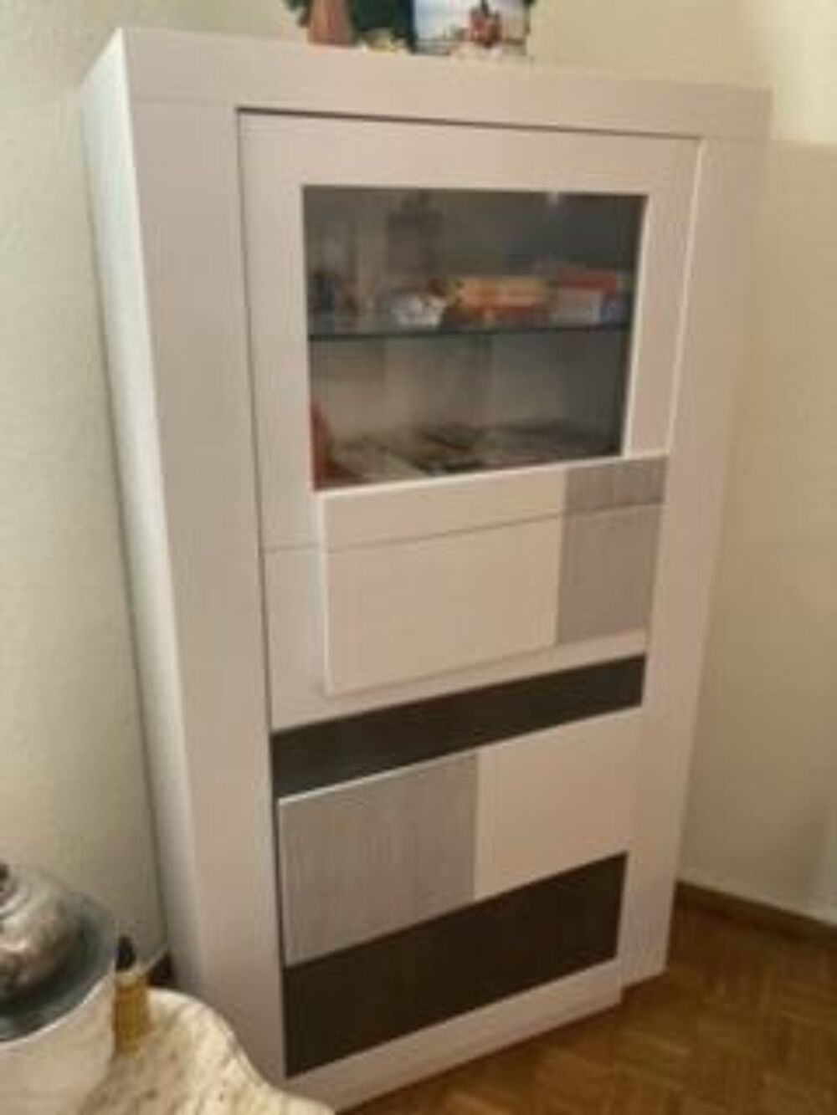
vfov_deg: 63.4
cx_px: 418
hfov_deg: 49.8
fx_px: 903
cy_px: 558
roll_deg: -0.4
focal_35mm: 28
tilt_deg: -16.1
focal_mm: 3.99
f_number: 1.8
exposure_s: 1/33
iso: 250
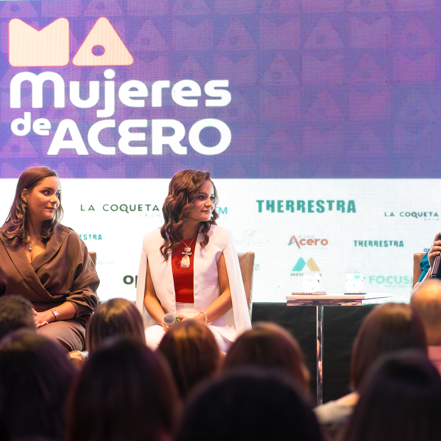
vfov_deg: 8.4
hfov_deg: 8.4
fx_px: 2998
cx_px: 278
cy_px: 227
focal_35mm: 208
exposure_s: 1/160
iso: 1000
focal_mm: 85
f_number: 2
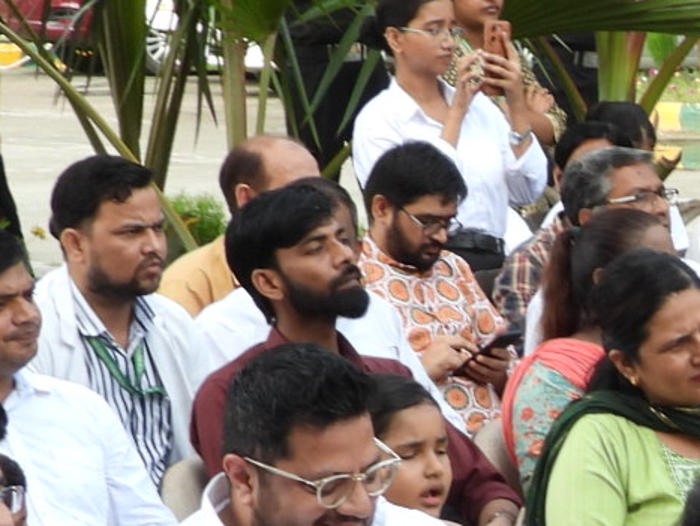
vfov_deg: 6.1
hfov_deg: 7.8
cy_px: 788
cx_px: 1418
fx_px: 4918
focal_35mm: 243
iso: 100
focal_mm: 9
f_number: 3.2
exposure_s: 1/250
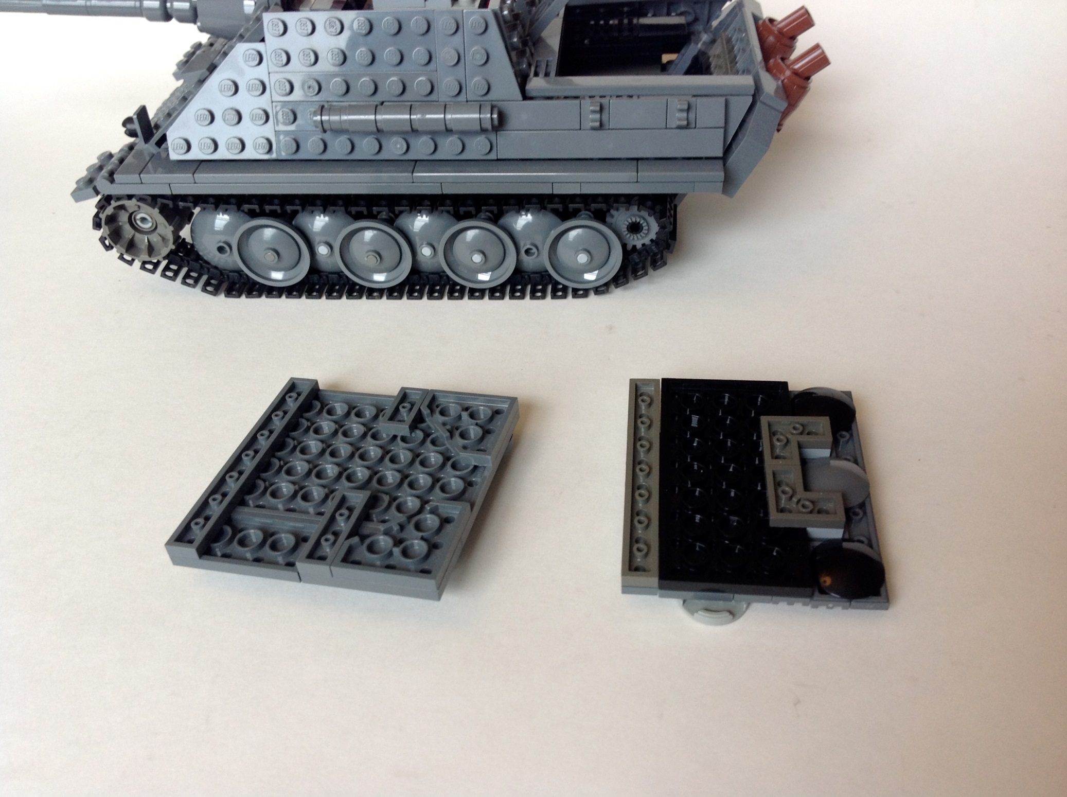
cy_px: 398
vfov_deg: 40.6
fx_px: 1077
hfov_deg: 52.7
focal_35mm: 35
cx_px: 534
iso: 64
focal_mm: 4.28
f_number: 2.4
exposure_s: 1/20
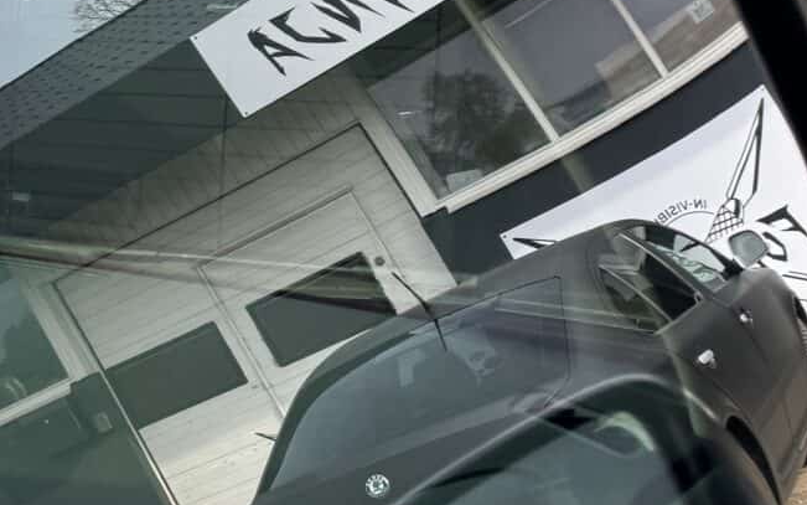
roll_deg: +1.3
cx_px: -457
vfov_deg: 16.3
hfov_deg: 21.1
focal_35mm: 80
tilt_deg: -5.6
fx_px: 1760
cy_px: 180
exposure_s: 1/1637
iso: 80
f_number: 1.78
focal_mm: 6.76
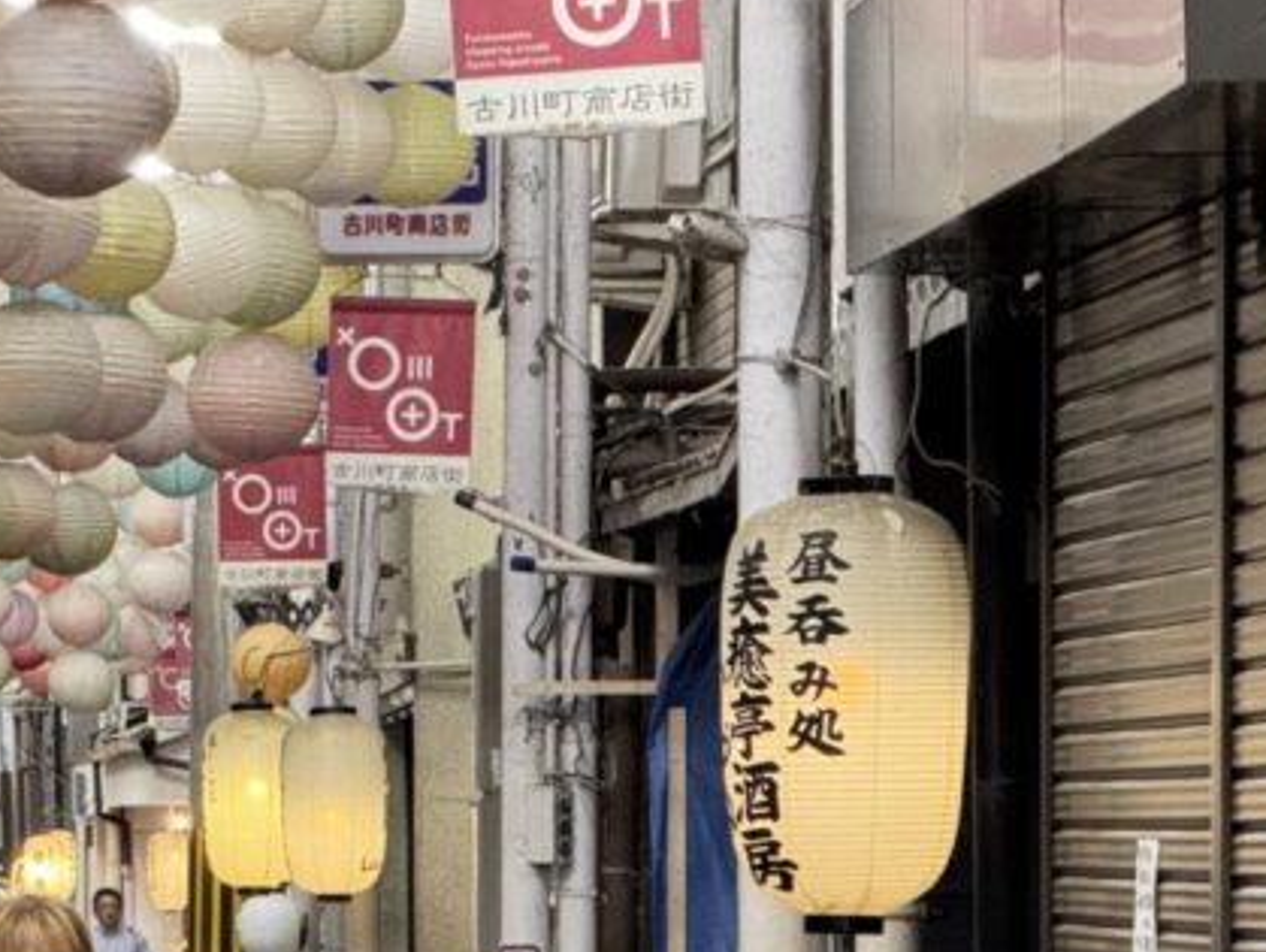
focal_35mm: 293
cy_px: 1037
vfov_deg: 5.1
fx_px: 10725
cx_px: -48
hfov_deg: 6.7
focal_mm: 15.66
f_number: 2.8
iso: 500
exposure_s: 1/60
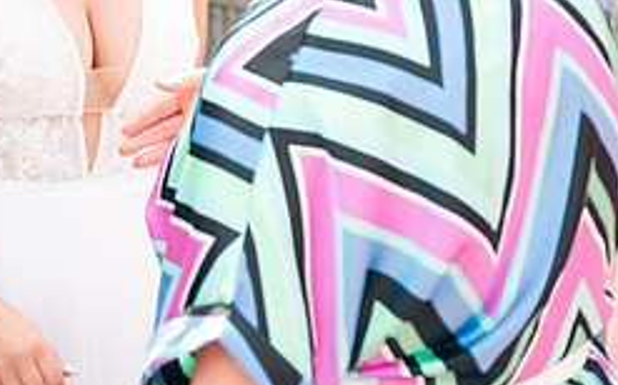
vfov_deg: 11.2
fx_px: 1936
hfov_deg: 17.8
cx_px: 48
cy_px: -79
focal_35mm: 115
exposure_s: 1/250
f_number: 3.5
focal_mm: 48
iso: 80
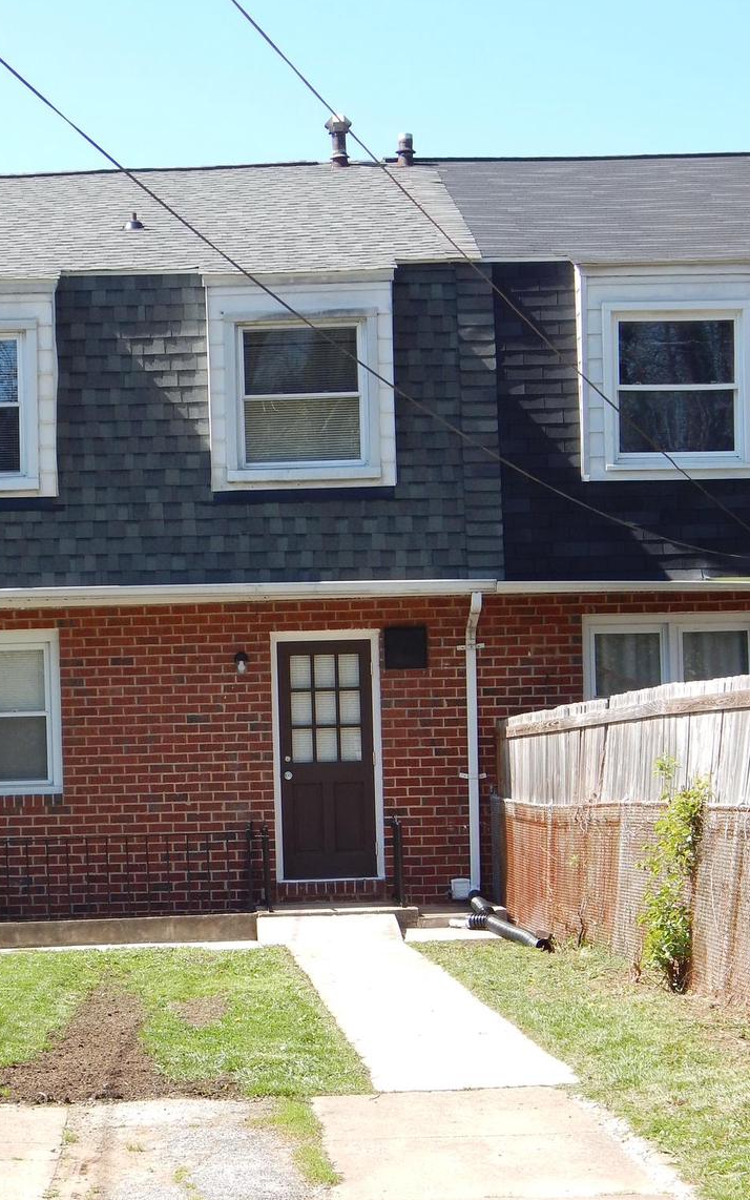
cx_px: 170
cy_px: 771
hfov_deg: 16.8
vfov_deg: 26.7
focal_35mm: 77
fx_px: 2518
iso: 125
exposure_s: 1/400
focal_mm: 9.7
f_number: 3.8
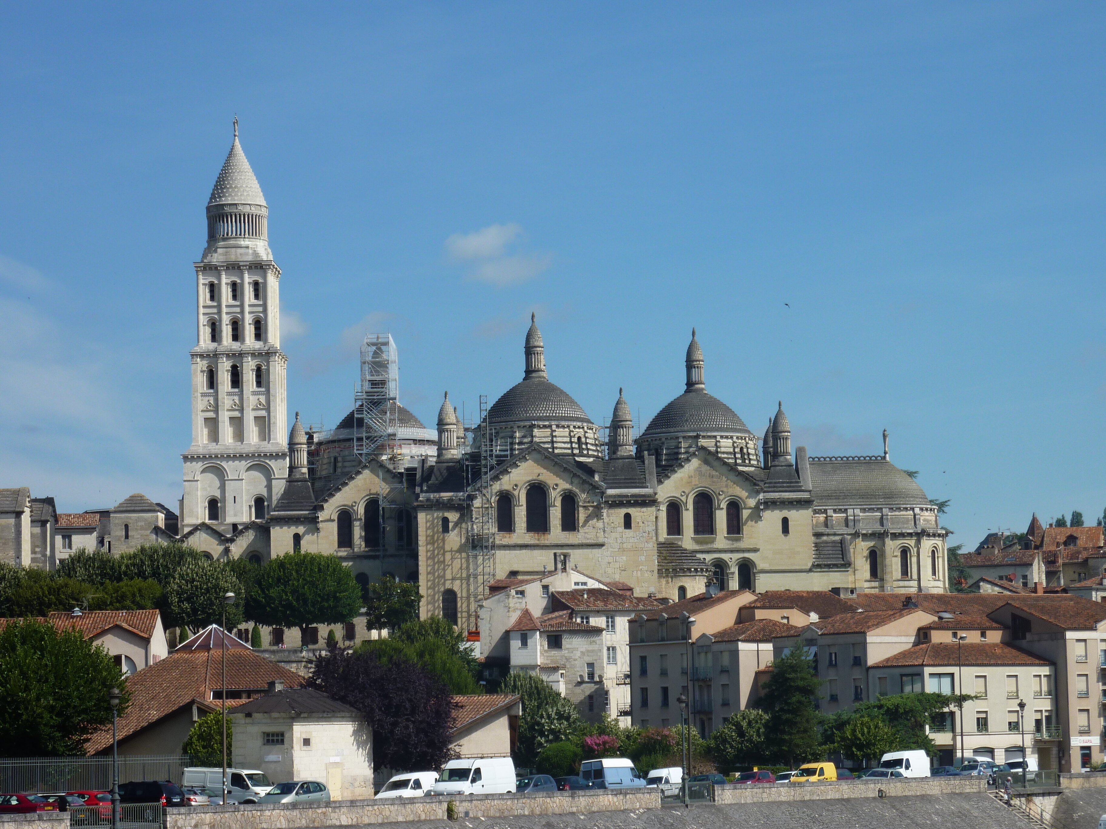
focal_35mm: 104
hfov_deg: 18.9
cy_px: 414
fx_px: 3323
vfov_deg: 14.2
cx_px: 553
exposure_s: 1/640
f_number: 5.6
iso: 80
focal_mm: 17
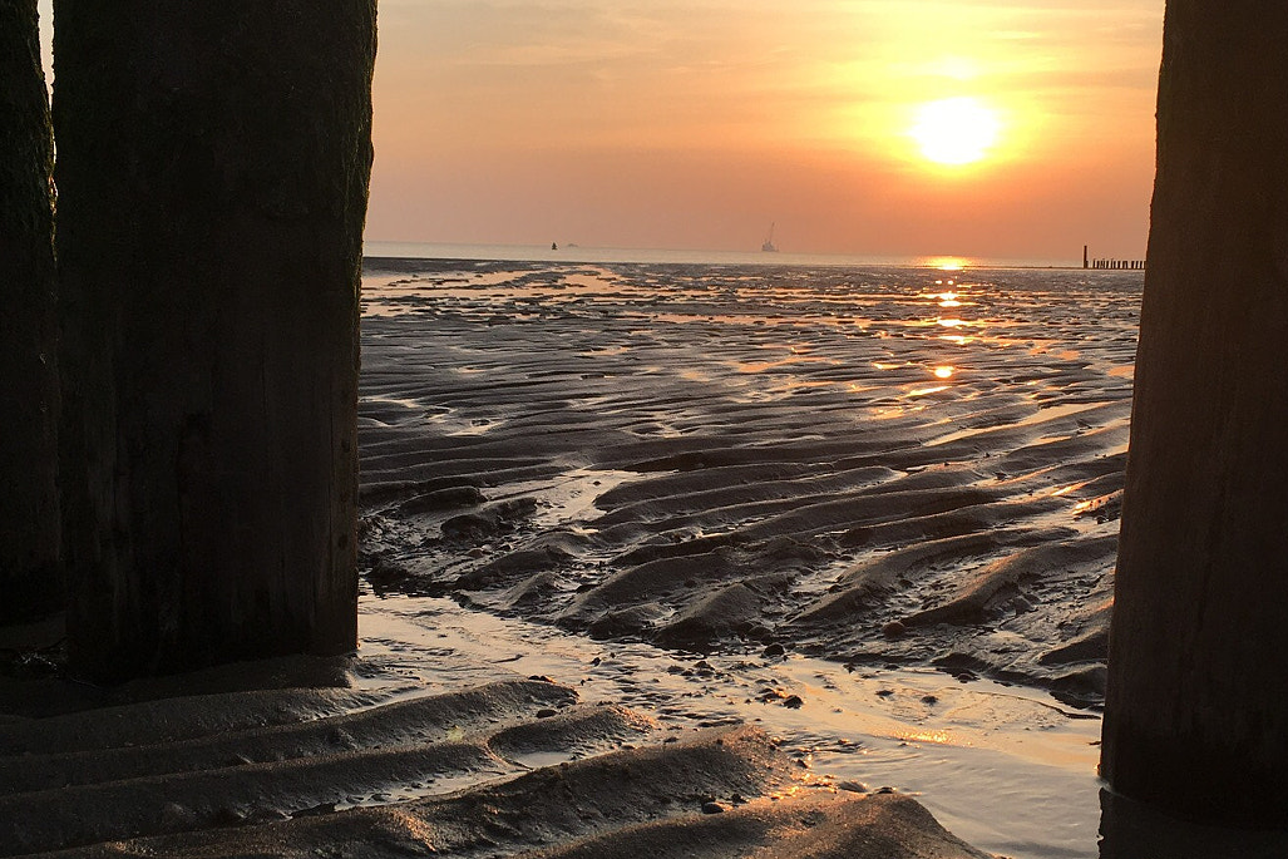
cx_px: 721
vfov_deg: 28.7
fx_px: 1682
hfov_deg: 41.8
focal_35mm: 47
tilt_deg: -7.0
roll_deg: -1.4
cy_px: 451
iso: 25
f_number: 2.2
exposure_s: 1/974
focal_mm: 4.15
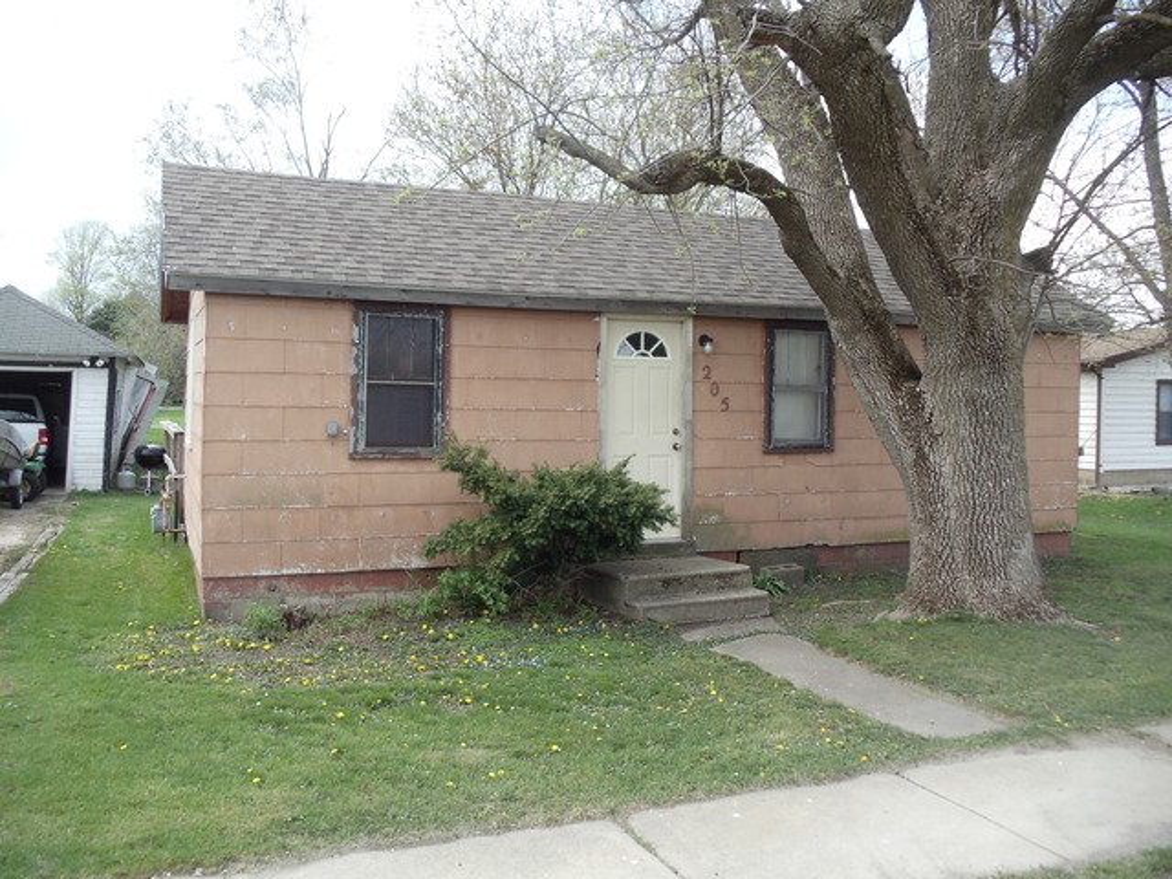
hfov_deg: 42.9
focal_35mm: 44
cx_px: 586
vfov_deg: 32.9
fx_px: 1490
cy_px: 440
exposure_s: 1/320
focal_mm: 6
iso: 100
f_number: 3.5
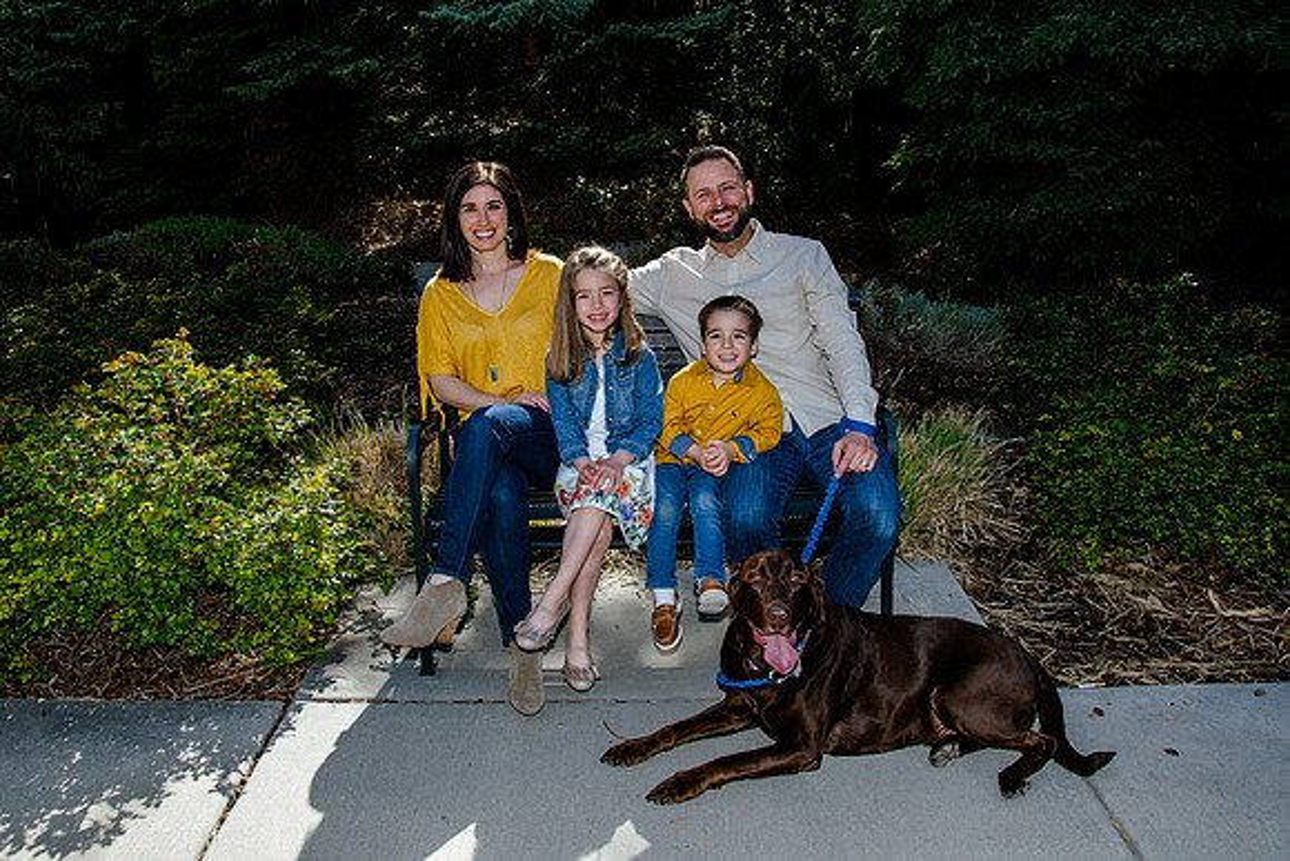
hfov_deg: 62.7
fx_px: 1058
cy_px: 340
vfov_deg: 44.0
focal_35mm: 30
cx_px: 631
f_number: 7.1
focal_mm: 24
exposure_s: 1/200
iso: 200
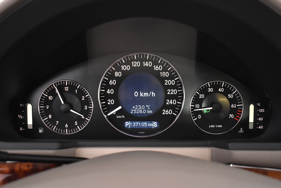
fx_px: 269
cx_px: 140
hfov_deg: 55.1
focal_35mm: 34
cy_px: 94
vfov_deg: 38.4
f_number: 3.8
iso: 3200
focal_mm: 23
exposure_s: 1/30
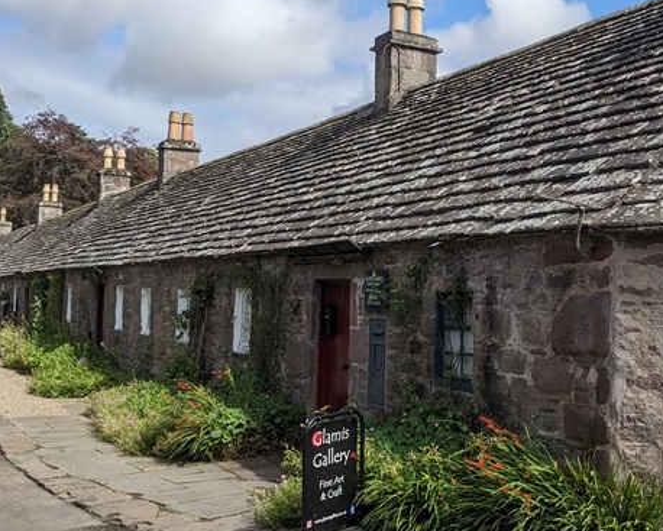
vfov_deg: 32.7
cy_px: 213
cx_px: 439
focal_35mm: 46
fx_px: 903
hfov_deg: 39.9
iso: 64
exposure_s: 1/3906
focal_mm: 4.38
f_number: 1.73
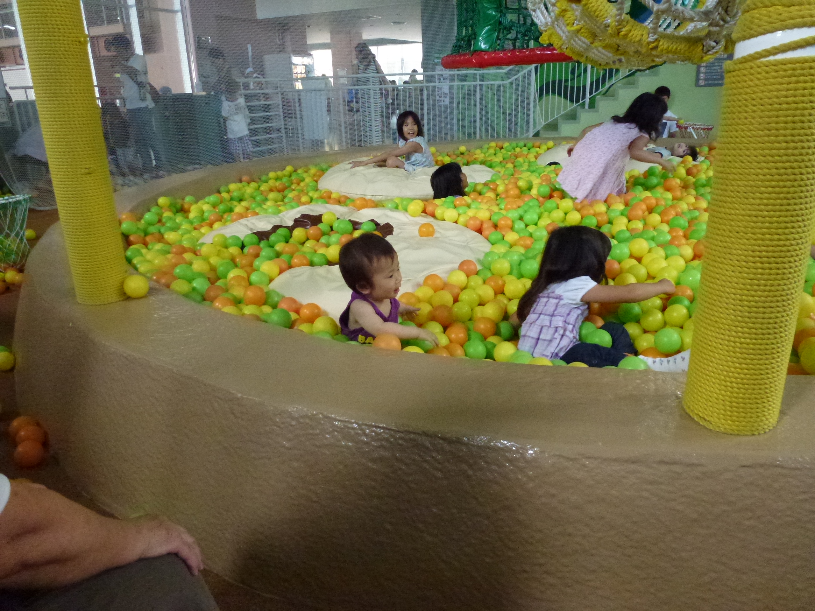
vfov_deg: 56.8
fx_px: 565
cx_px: 408
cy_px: 306
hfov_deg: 71.6
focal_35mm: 24
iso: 800
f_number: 3.3
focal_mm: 4.3
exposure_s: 1/100
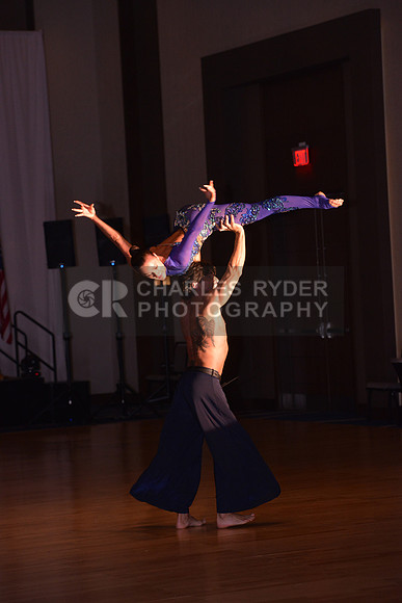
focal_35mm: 120
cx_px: 201
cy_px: 302
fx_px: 2009
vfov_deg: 17.1
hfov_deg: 11.4
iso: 1600
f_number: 5.6
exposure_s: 1/250
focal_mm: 120
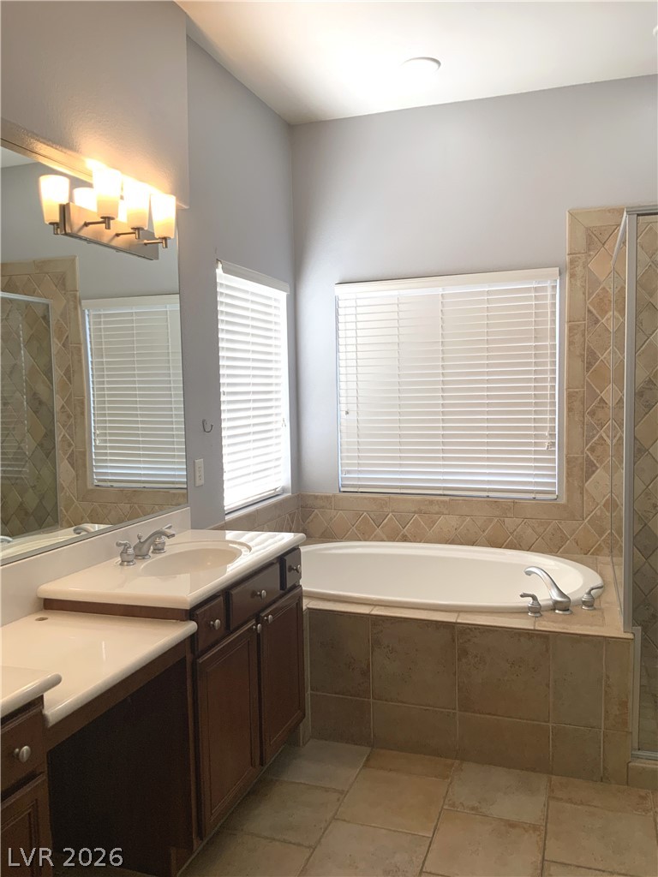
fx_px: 735
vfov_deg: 61.7
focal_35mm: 29
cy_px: 438
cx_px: 329
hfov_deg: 48.2
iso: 50
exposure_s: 1/120
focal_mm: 3
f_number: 1.8
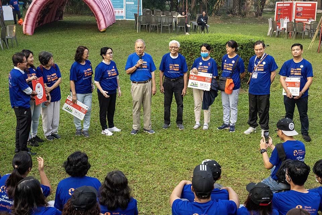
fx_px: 394
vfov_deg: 30.5
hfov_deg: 44.5
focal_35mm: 44
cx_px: 161
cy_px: 108
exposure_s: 1/250
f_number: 8
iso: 2500
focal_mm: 44
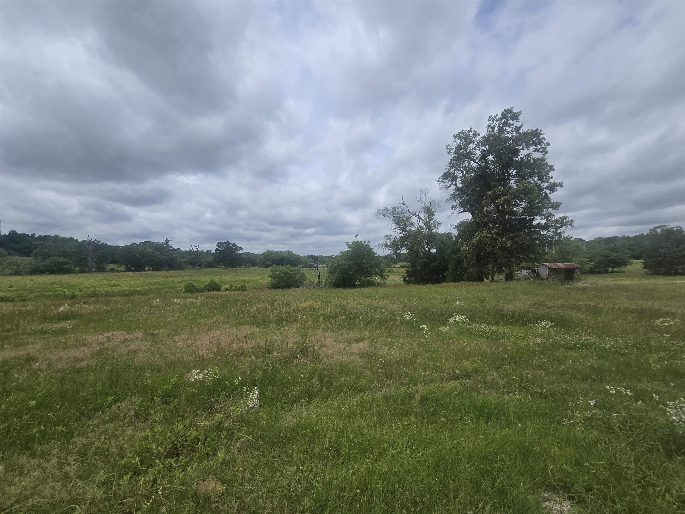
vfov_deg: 89.9
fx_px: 257
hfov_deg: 106.2
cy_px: 257
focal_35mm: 13
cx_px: 342
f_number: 2.2
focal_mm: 2.2
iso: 50
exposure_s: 1/4408
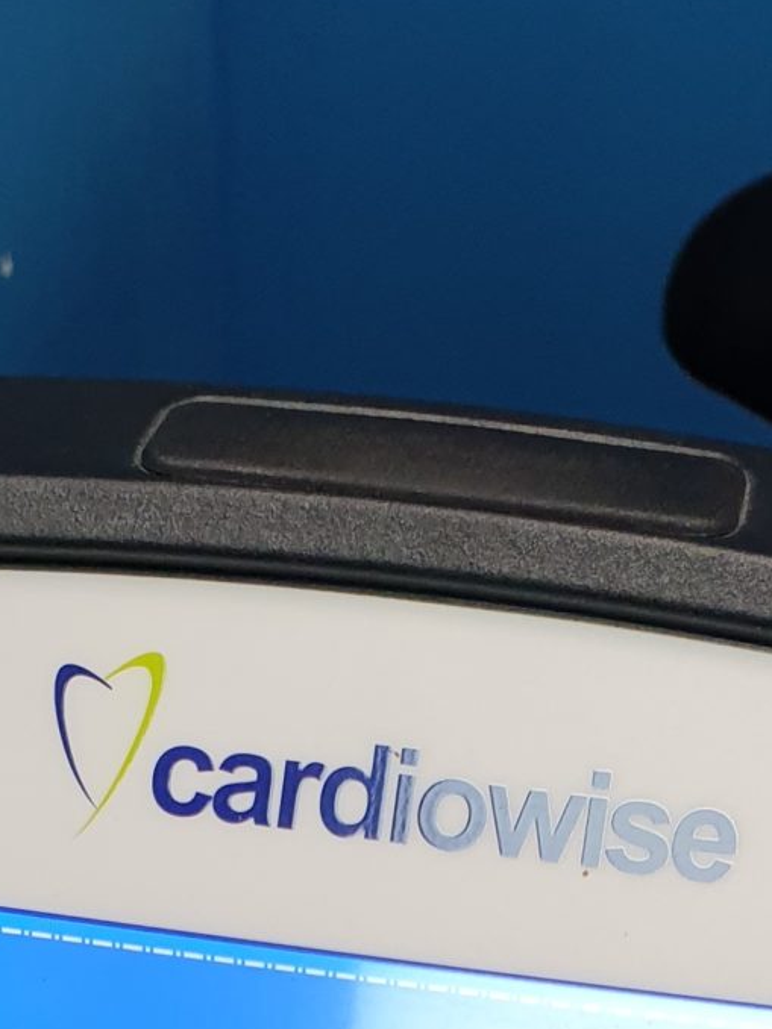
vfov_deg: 17.7
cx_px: 461
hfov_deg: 15.1
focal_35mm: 98
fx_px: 2915
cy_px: 1585
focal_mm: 4.3
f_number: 2.4
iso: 100
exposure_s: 1/100
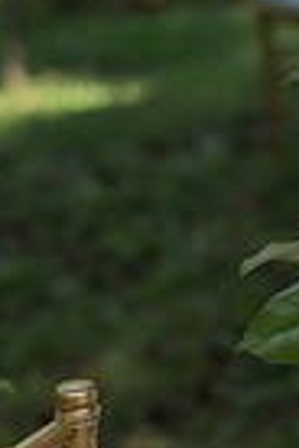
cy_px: 422
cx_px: 445
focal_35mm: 163
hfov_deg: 8.2
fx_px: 2031
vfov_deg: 12.5
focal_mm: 50
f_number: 2.5
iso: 400
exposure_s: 1/2000
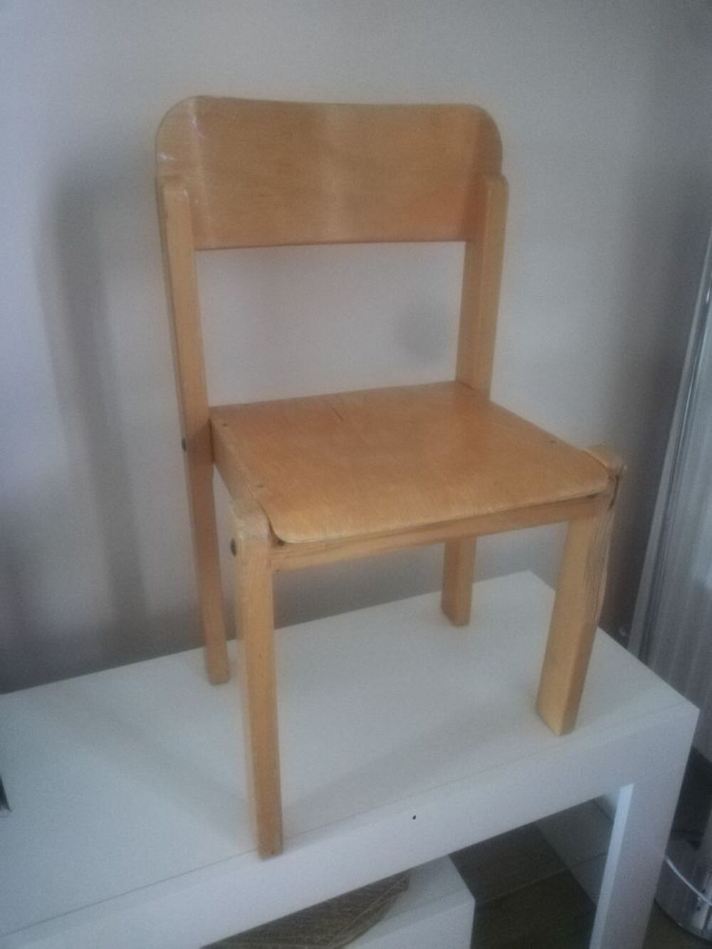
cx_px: 356
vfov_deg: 67.3
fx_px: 713
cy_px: 474
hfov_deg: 53.1
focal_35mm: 26
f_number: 2.2
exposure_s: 1/16.7
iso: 2000
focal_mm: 3.83
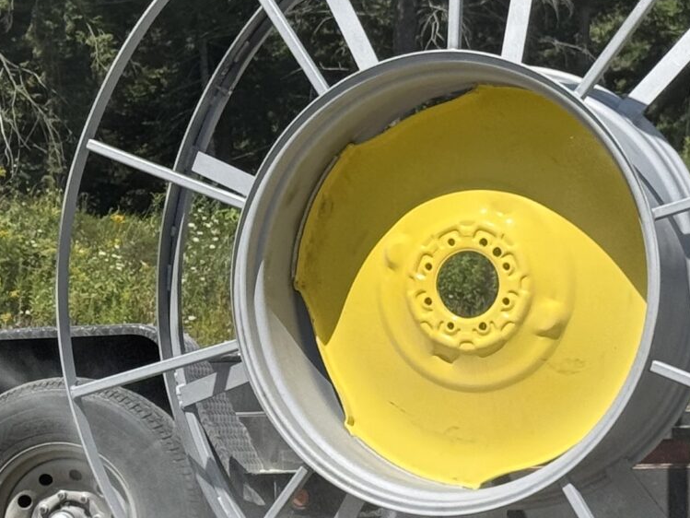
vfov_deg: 9.1
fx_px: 3270
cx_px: 170
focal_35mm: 164
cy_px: 253
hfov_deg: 12.0
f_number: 1.78
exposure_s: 1/4049
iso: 64
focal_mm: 6.76
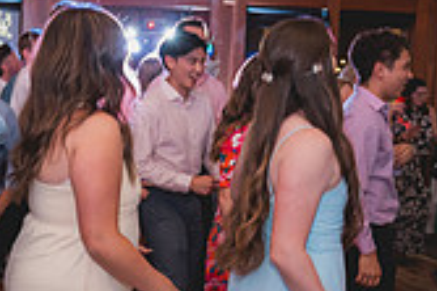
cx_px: 76
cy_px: 174
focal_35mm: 59
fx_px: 715
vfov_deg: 22.9
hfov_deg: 32.8
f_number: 2.8
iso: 2500
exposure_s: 1/50
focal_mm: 17
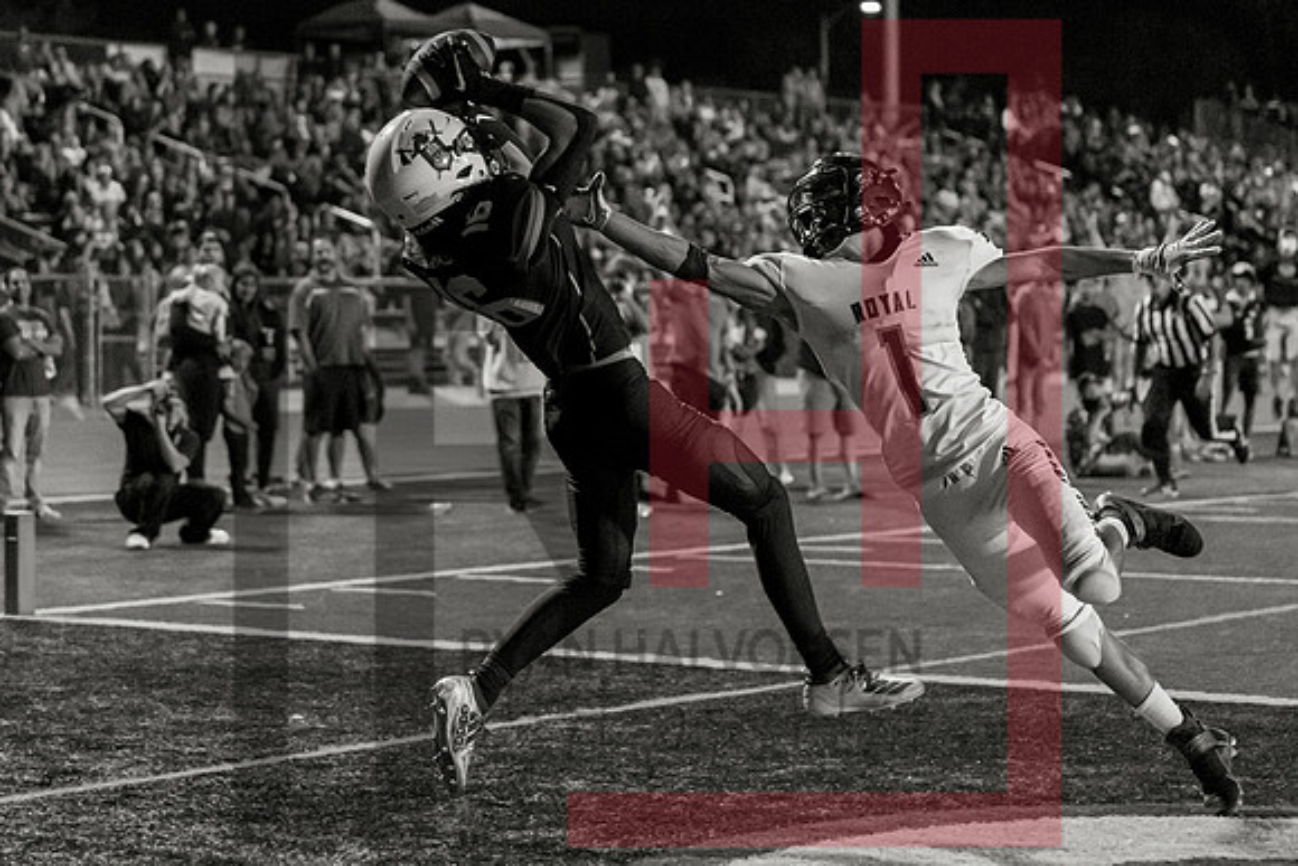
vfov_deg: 14.8
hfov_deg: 22.0
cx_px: 456
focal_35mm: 92
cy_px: 324
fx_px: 3326
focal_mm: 70
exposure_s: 1/800
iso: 6400
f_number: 2.8
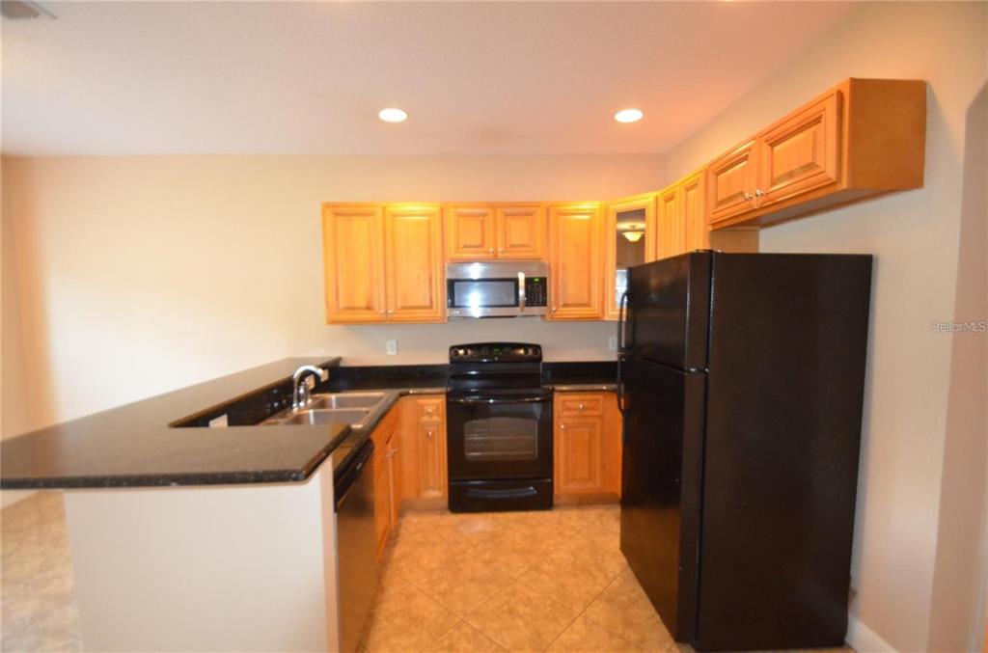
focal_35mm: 15
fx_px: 411
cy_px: 326
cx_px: 494
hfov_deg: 100.5
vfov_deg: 77.0
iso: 2500
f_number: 3.5
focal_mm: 10
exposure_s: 1/60
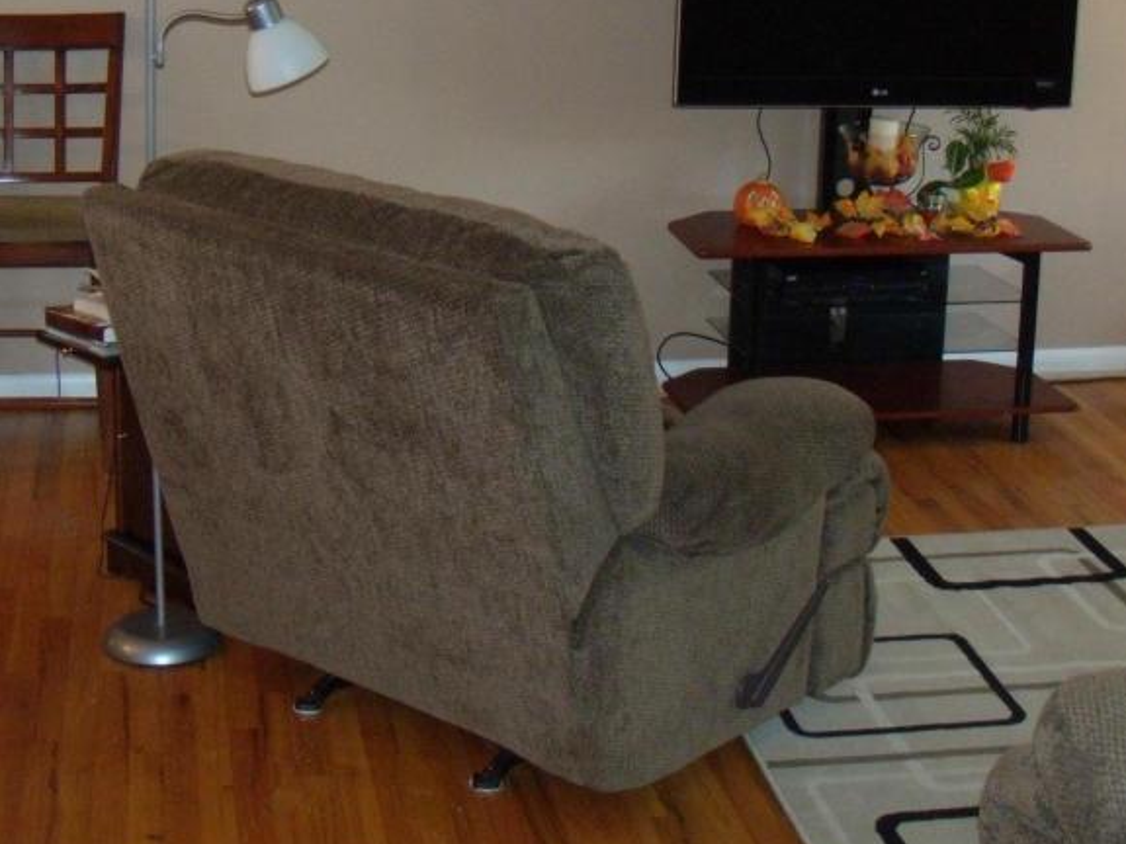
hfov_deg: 30.3
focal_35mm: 64
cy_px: 207
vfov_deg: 22.7
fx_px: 2082
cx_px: 561
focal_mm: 6.4
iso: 320
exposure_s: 1/30
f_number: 3.6
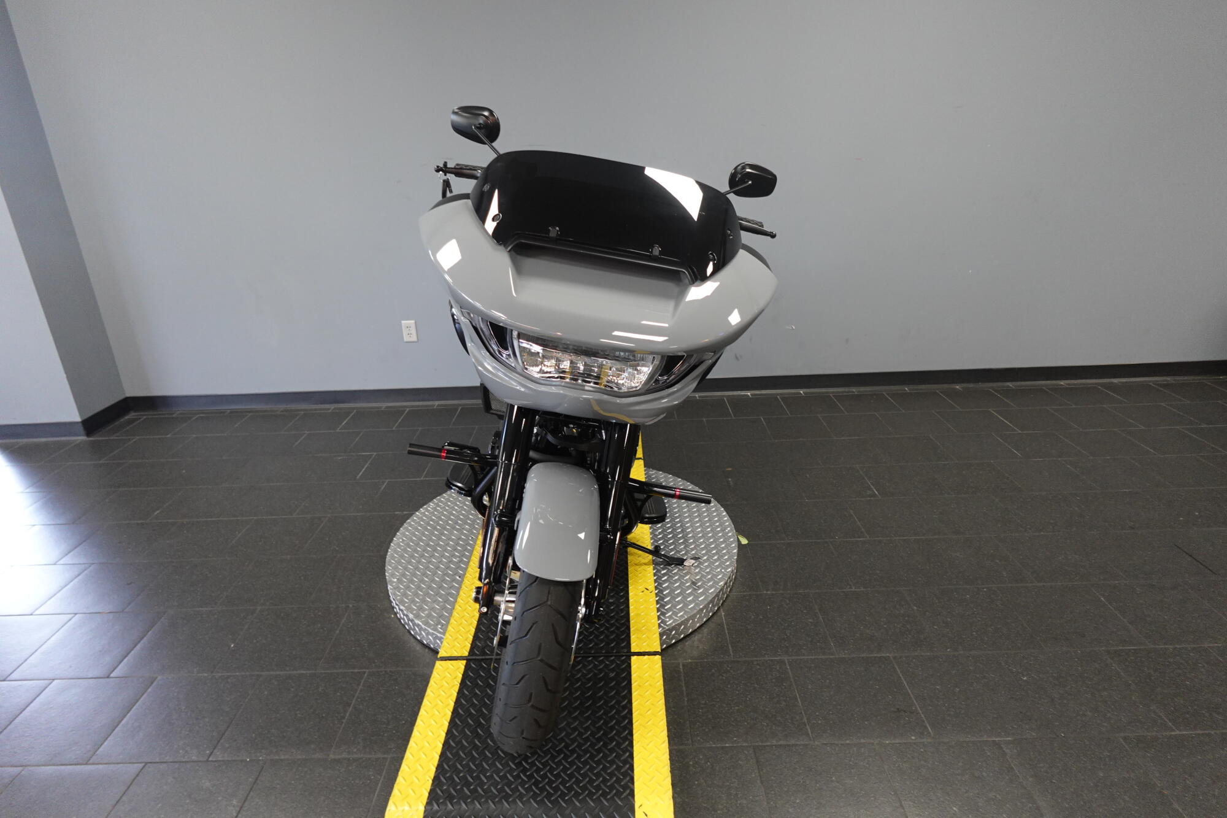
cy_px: 409
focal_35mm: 20
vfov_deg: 61.9
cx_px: 614
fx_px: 682
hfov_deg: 84.0
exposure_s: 1/80
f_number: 2
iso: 640
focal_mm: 7.6
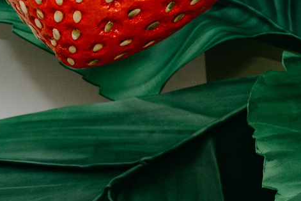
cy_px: 95
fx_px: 1363
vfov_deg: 8.4
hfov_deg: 11.1
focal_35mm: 163
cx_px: 656
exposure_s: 1/160
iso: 320
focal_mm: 30
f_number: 4
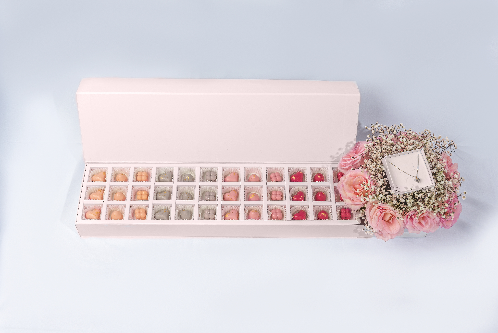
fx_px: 609
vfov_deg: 30.5
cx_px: 249
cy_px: 166
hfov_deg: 44.5
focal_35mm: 44
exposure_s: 1/125
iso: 100
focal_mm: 44
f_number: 10
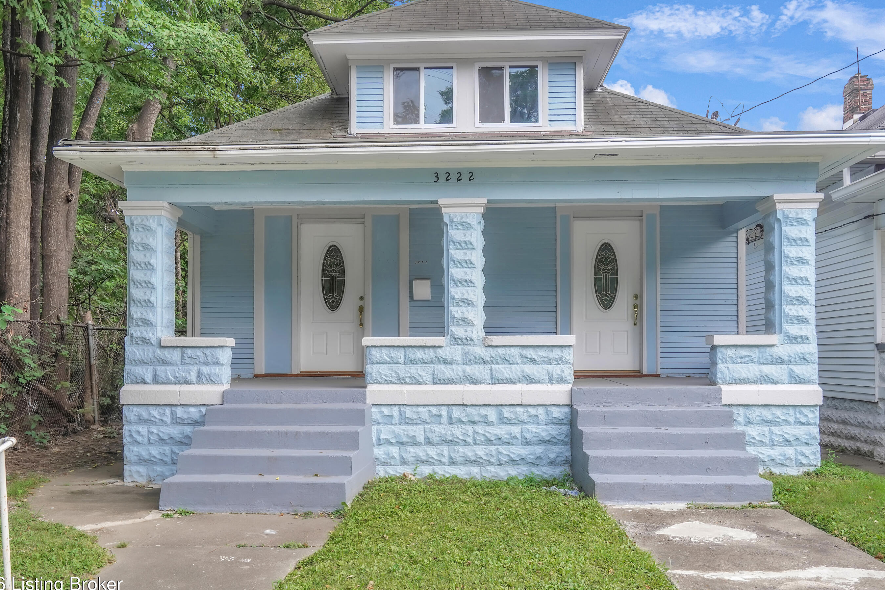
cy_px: 285
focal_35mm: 29
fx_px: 713
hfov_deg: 63.7
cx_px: 443
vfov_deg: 44.9
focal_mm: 26
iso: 400
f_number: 4
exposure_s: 1/125
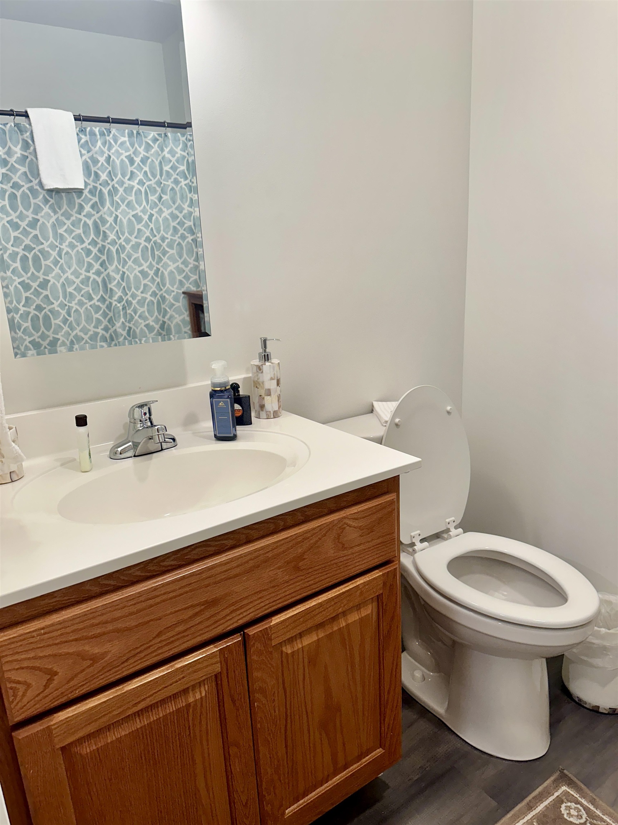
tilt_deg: -15.4
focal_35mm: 24
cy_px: 412
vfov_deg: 71.6
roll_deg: +3.1
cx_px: 309
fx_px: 571
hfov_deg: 56.8
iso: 125
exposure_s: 1/120
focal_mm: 6.86
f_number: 1.78
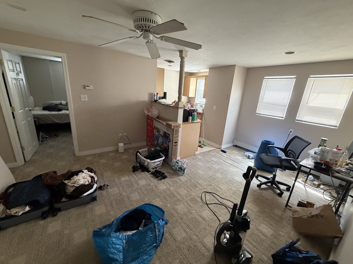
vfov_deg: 85.7
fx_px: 143
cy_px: 132
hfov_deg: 102.1
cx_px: 176
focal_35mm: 14
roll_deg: -3.6
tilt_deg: -15.8
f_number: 2.2
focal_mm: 2.22
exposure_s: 1/60
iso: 500
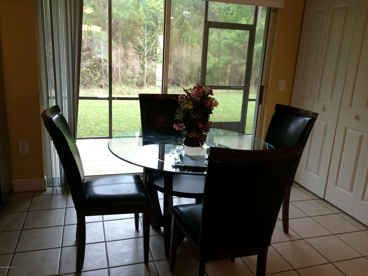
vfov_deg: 48.2
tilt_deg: -15.2
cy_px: 138
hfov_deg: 61.7
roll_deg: -1.7
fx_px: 308
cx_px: 184
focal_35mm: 29
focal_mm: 4.15
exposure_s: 1/30
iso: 50
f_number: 2.2
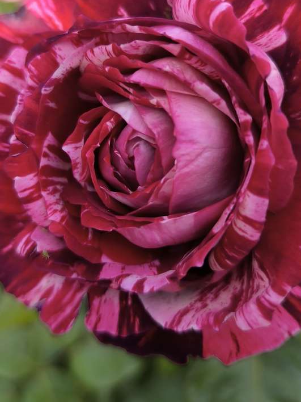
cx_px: 137
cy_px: 139
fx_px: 452
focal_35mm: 39
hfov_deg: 36.8
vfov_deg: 47.2
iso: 50
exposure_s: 1/429
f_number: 1.65
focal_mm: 6.14
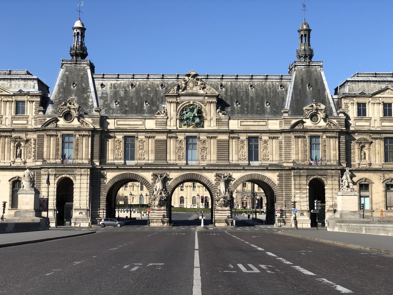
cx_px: 196
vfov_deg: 28.0
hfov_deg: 36.8
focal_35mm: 52
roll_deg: +0.4
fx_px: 590
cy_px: 148
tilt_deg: +5.5
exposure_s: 1/1171
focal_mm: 6
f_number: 2.4
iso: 16
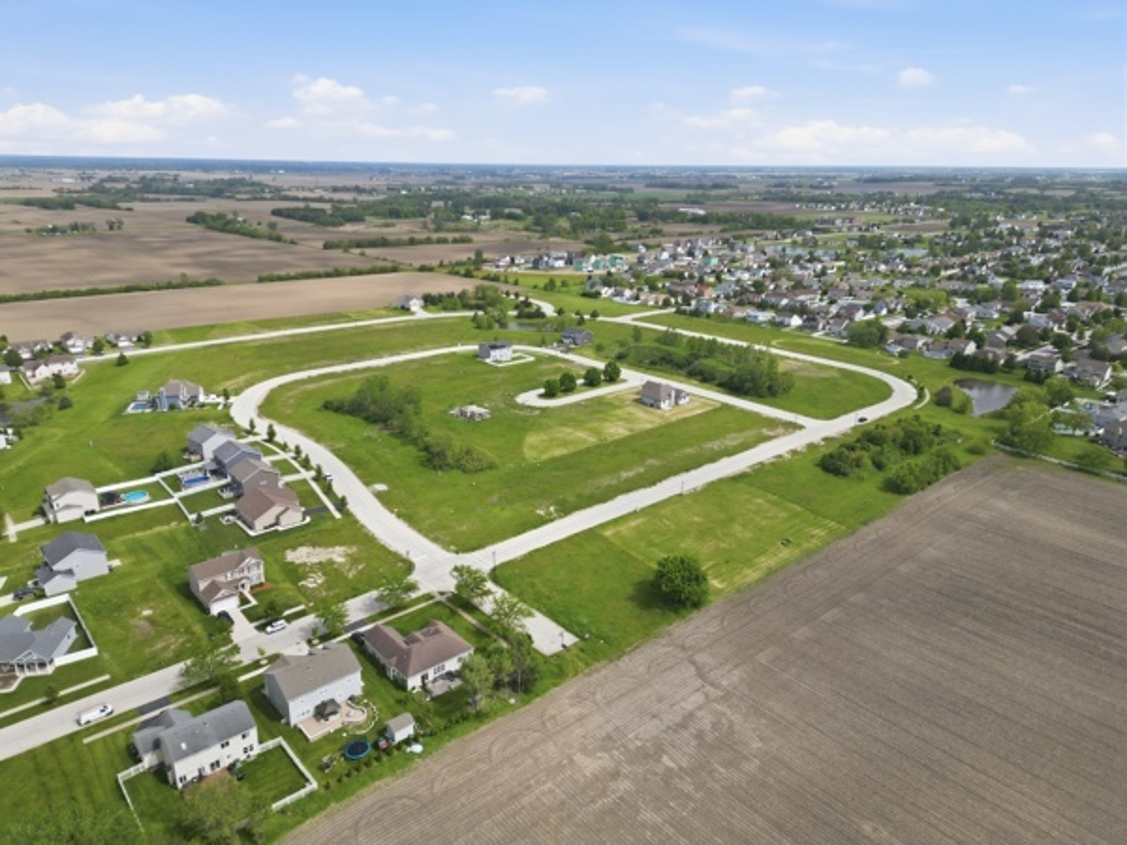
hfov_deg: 71.6
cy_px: 422
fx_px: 781
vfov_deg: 56.8
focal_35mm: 24
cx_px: 564
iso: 110
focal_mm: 6.7
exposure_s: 1/3200
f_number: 1.7
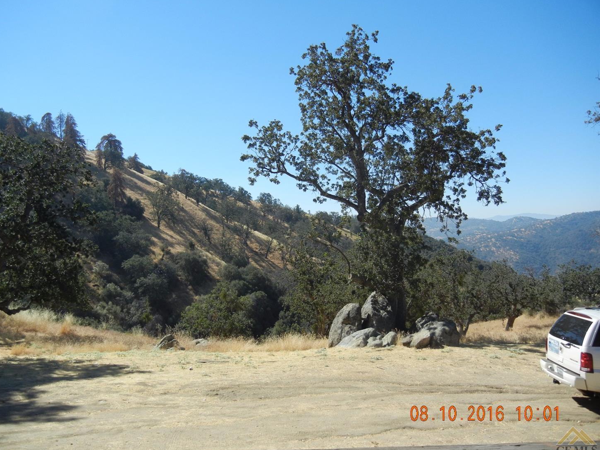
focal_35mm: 31
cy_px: 230
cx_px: 291
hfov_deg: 58.3
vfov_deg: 45.4
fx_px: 537
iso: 160
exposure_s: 1/365
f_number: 7
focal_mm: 5.4
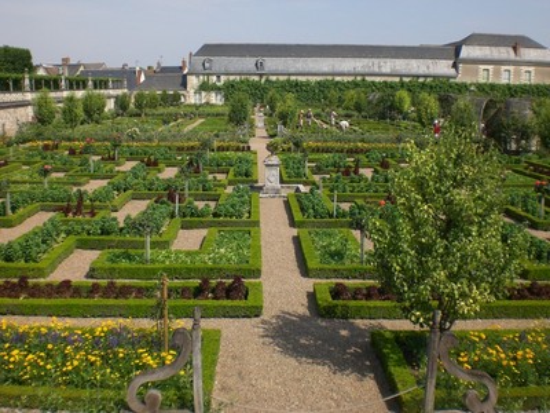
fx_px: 604
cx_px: 275
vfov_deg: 37.7
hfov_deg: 49.0
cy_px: 206
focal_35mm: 38
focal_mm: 6.3
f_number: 4.4
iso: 50
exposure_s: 1/500
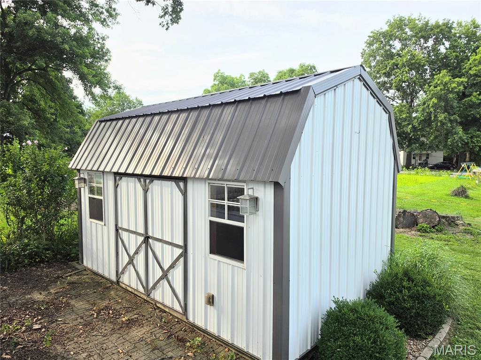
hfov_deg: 73.9
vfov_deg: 58.9
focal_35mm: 23
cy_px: 180
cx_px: 240
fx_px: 320
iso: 64
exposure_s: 1/4235
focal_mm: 6.5
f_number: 1.4
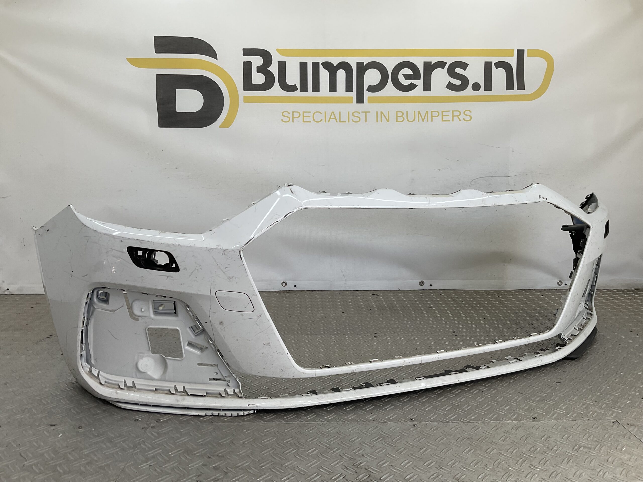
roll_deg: -0.7
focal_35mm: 29
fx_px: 539
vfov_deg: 48.2
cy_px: 241
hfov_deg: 61.7
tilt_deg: -8.5
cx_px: 322
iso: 16
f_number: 1.8
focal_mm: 3
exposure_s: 1/314
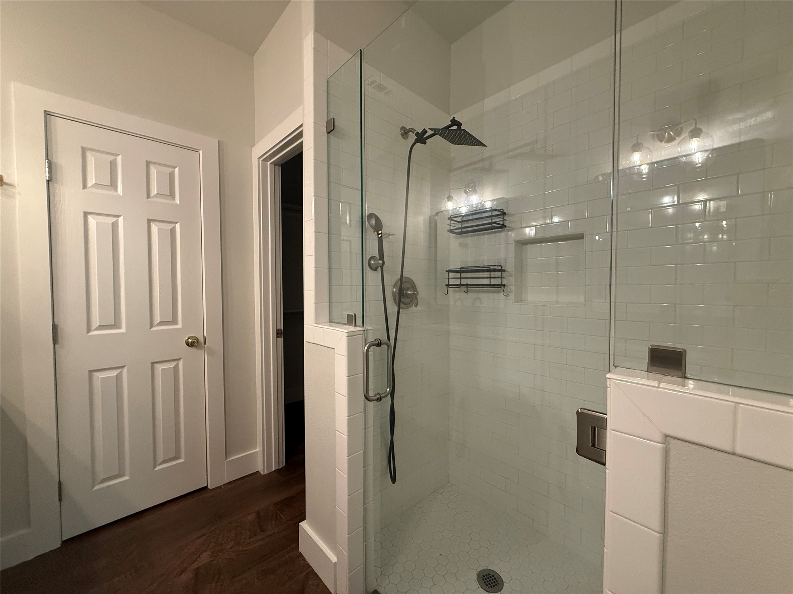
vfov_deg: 85.7
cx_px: 396
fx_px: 321
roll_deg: -0.1
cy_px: 297
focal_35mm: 14
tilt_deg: -1.4
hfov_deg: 102.1
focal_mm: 2.22
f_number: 2.2
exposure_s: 1/60
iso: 320
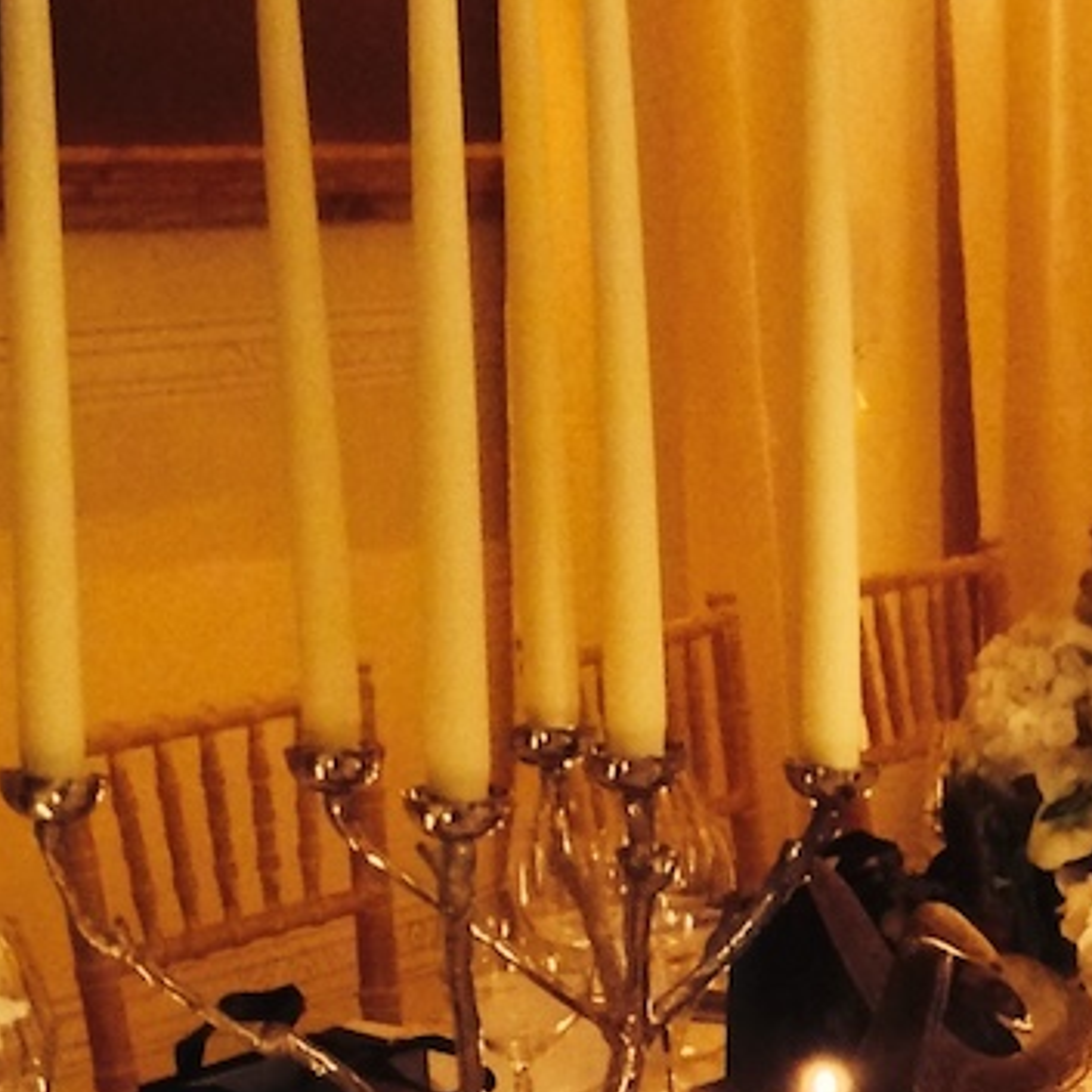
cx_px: 1095
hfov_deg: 12.8
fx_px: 4818
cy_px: 1160
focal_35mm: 135
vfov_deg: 12.7
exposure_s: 1/15
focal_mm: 4.12
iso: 400
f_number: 2.4
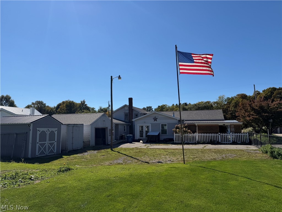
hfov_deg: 71.6
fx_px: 196
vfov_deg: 56.8
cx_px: 141
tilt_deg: +5.5
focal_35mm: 24
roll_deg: +0.1
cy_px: 106
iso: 80
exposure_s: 1/7353
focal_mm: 6.76
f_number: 1.78
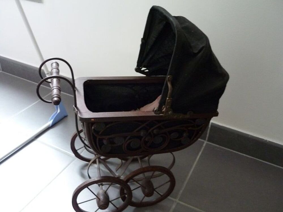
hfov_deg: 55.3
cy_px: 106
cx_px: 142
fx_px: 270
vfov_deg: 43.0
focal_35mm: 33
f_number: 2.8
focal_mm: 5.5
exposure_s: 1/8
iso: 400
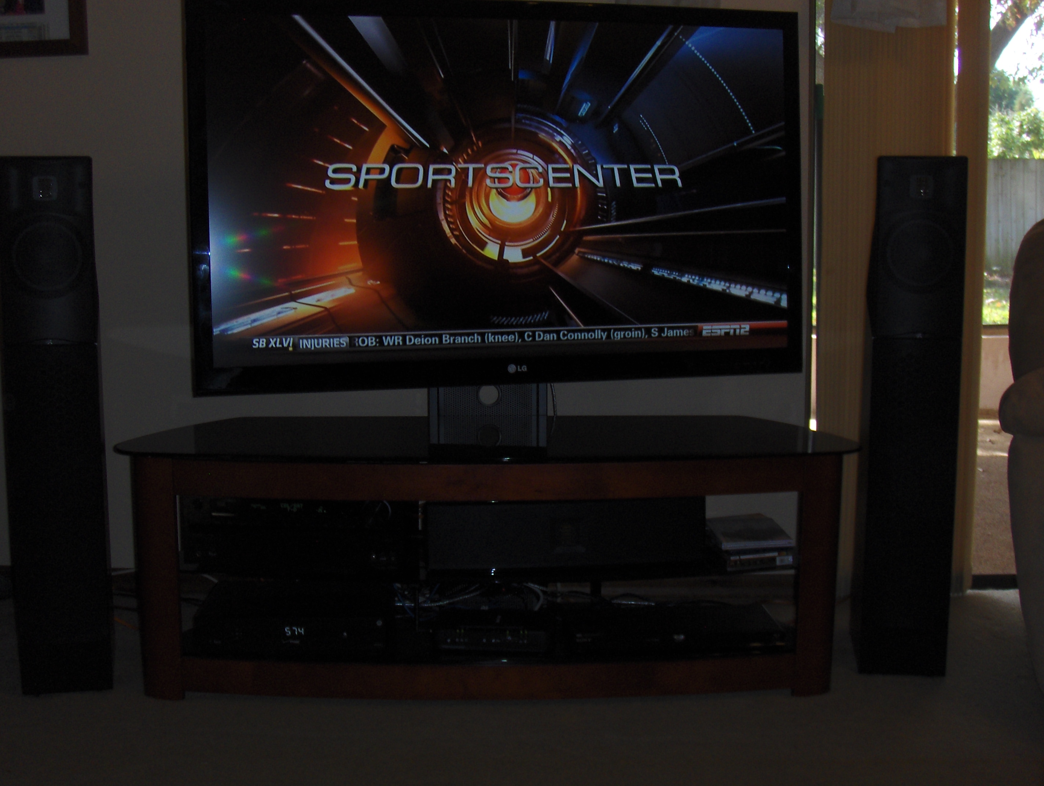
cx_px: 522
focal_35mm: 46
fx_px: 1389
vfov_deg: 31.6
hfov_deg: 41.2
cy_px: 393
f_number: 3.6
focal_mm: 7.4
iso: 100
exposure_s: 1/60
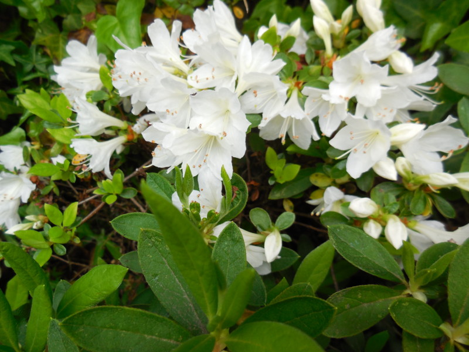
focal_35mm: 25
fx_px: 339
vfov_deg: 54.9
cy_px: 176
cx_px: 234
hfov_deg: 69.4
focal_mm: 4.5
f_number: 3.1
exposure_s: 1/250
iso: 125
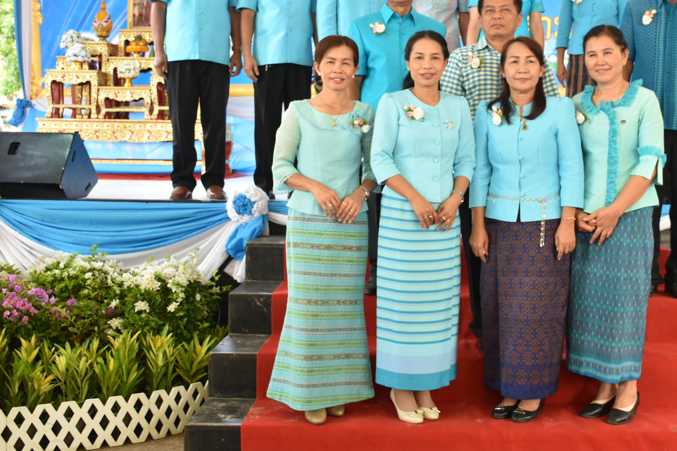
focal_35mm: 50
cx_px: 446
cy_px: 156
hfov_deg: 39.2
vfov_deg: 26.9
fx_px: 940
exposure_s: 1/80
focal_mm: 24
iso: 400
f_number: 4.5
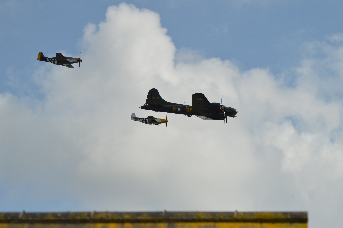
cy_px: 114
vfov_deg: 9.1
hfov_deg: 13.7
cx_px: 172
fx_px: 1428
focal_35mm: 150
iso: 200
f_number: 5.6
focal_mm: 100
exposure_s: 1/2500
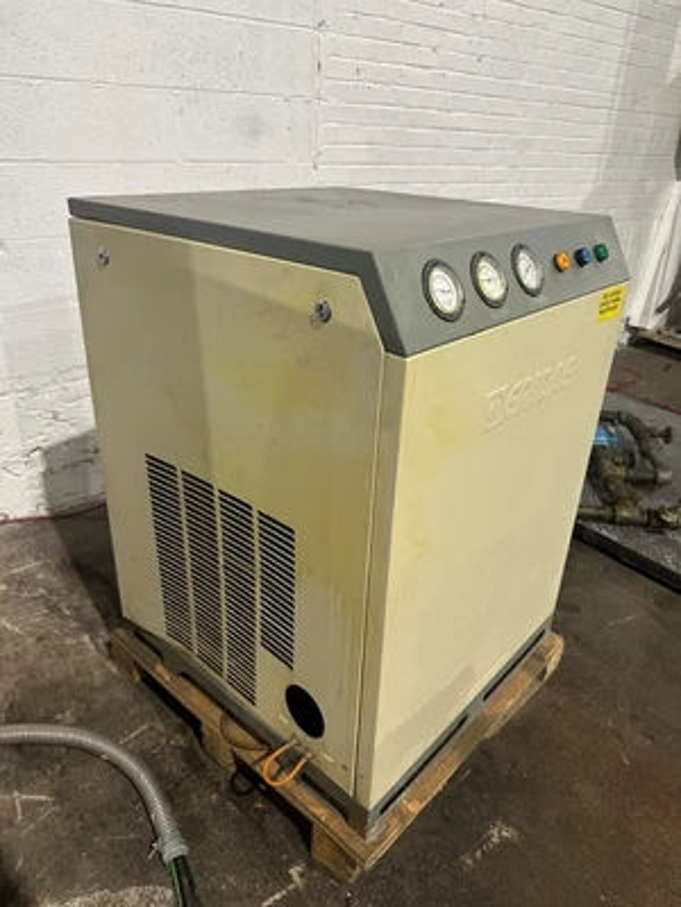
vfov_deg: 71.6
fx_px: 630
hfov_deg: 56.8
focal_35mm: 24
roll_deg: -3.0
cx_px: 340
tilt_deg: -25.5
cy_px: 454
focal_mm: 6.86
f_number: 1.78
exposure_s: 1/60
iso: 250
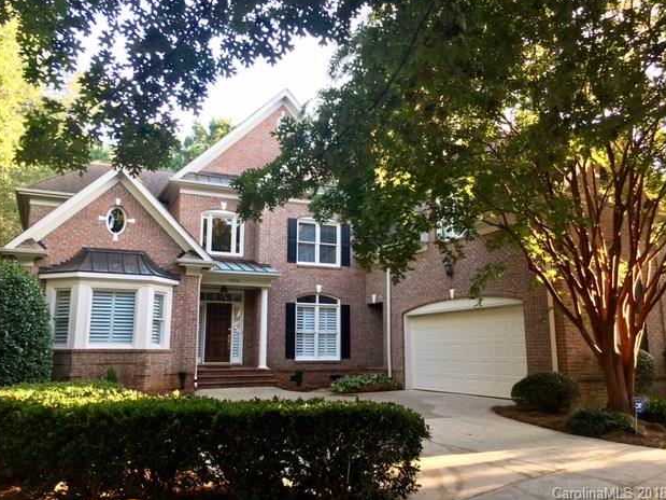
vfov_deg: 46.8
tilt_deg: +10.2
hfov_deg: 60.0
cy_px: 245
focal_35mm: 30
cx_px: 331
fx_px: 577
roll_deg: +0.3
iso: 25
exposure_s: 1/40
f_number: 2.2
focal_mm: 4.15
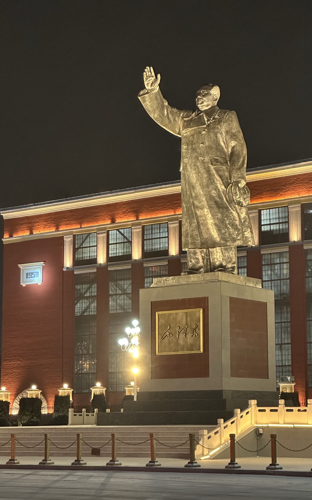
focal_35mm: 82
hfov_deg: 15.9
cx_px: 169
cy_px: 250
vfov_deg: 25.2
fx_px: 1116
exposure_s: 1/34
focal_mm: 9
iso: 1250
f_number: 2.8
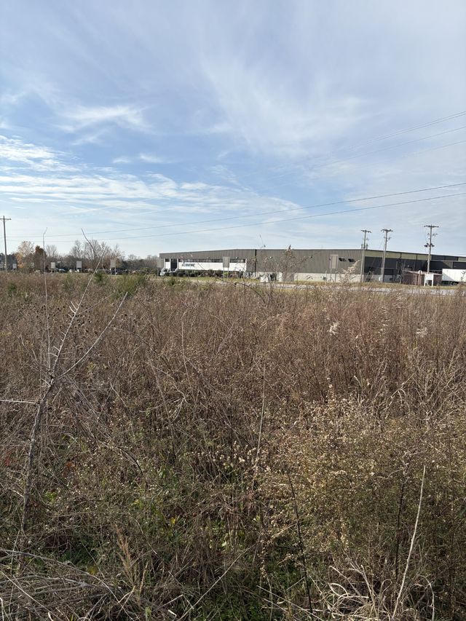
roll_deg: -3.8
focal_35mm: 26
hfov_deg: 53.1
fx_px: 467
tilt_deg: -4.7
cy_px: 310
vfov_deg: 67.3
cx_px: 233
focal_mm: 5.96
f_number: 1.6
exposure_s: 1/4065
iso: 50
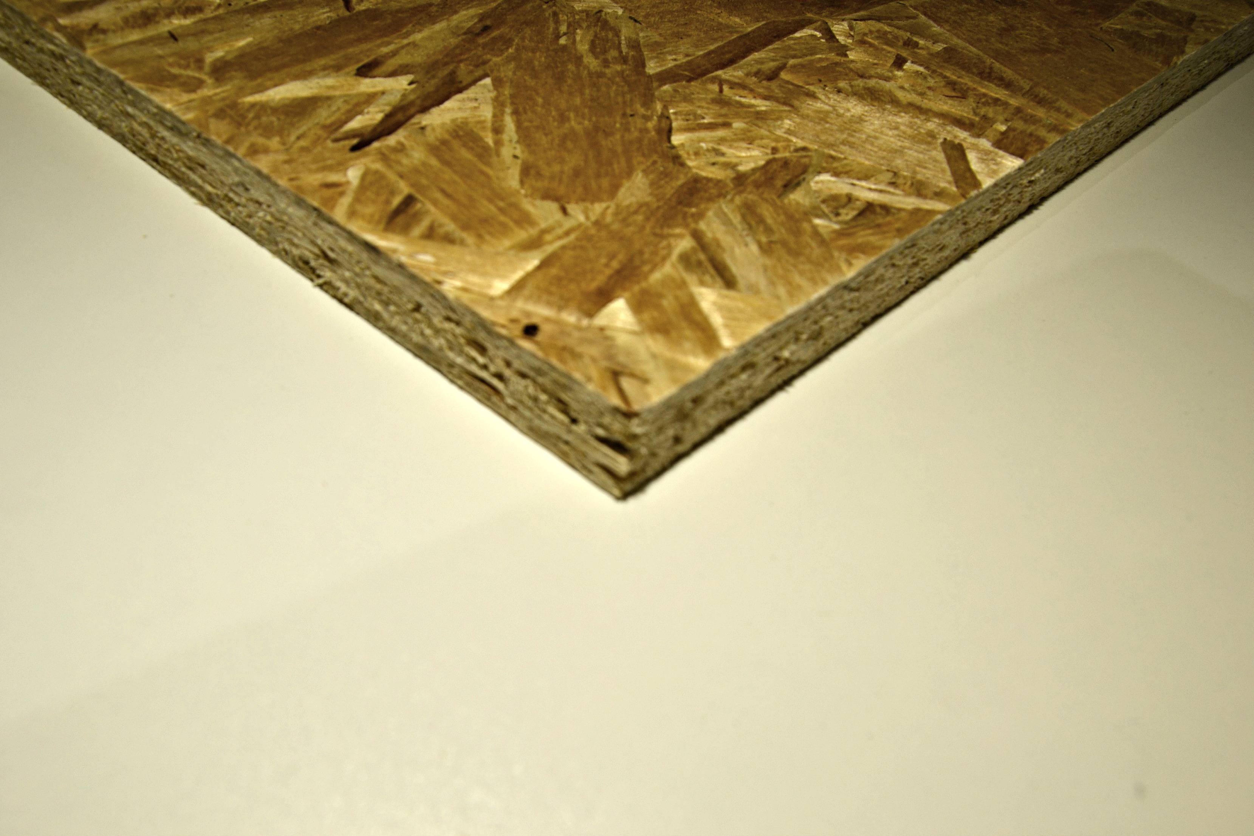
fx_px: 1149
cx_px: 627
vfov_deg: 40.0
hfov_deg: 57.2
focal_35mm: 33
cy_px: 418
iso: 100
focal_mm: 22
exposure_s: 1/125
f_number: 7.1
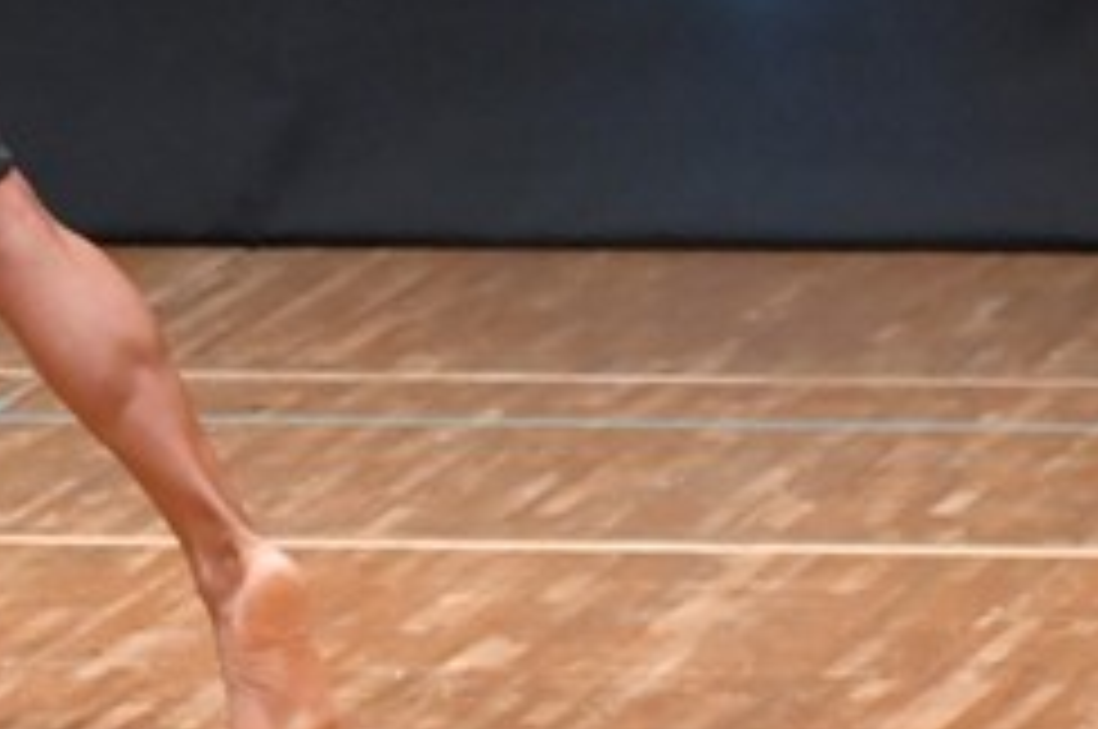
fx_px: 27566
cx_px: -272
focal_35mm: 905
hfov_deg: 2.3
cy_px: -230
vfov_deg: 1.5
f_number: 5.6
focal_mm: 190
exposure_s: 1/400
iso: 8000
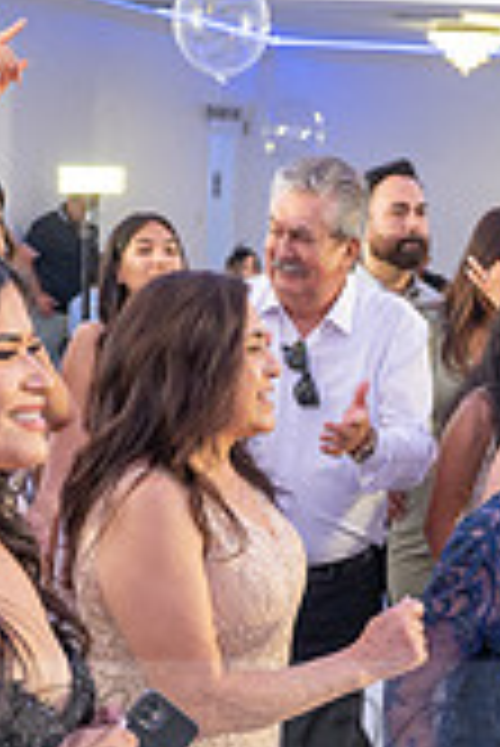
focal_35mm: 84
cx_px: 324
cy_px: 767
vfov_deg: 23.1
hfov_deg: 16.3
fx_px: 1746
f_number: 4.5
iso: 800
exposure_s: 1/160
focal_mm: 24
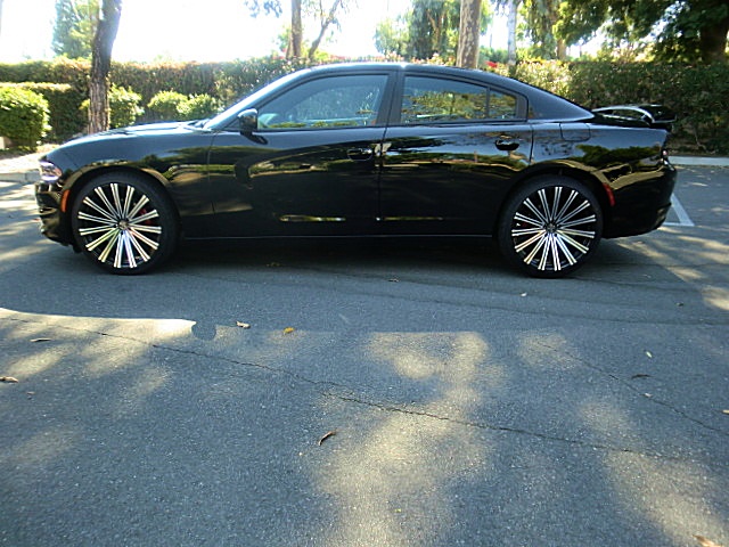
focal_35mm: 26
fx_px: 548
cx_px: 364
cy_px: 274
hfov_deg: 67.3
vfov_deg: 53.1
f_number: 2.6
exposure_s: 1/100
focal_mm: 4.65
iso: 64
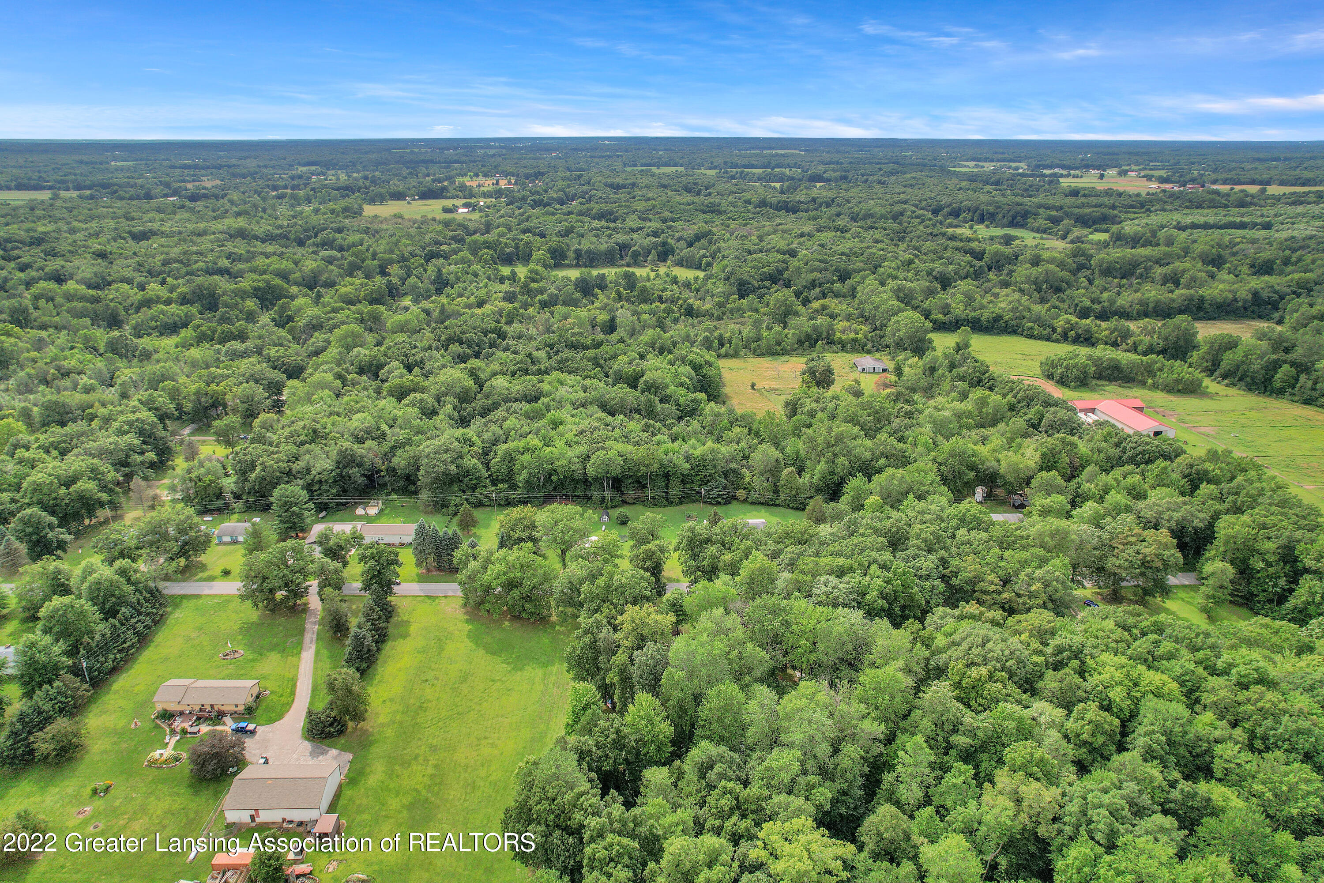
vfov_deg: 57.2
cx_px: 662
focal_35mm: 22
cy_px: 442
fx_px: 809
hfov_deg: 78.6
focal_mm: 8.38
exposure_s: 1/200
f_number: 2.8
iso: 100
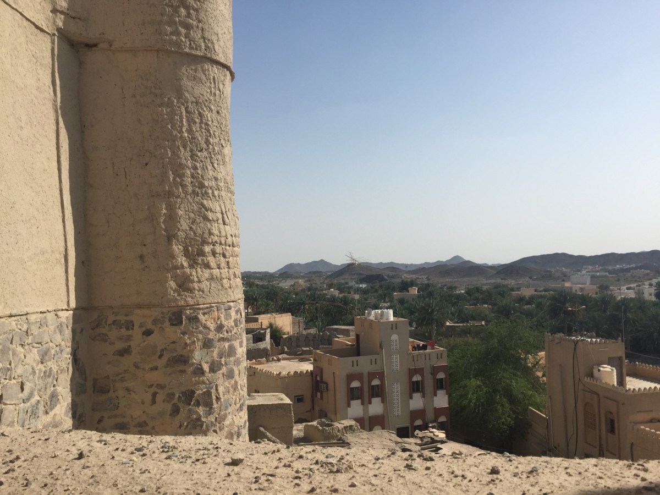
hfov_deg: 61.7
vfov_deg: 48.2
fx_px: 553
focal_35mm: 29
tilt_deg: +1.3
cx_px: 330
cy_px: 248
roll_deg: +1.5
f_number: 2.2
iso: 32
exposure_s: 1/3597
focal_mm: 4.15
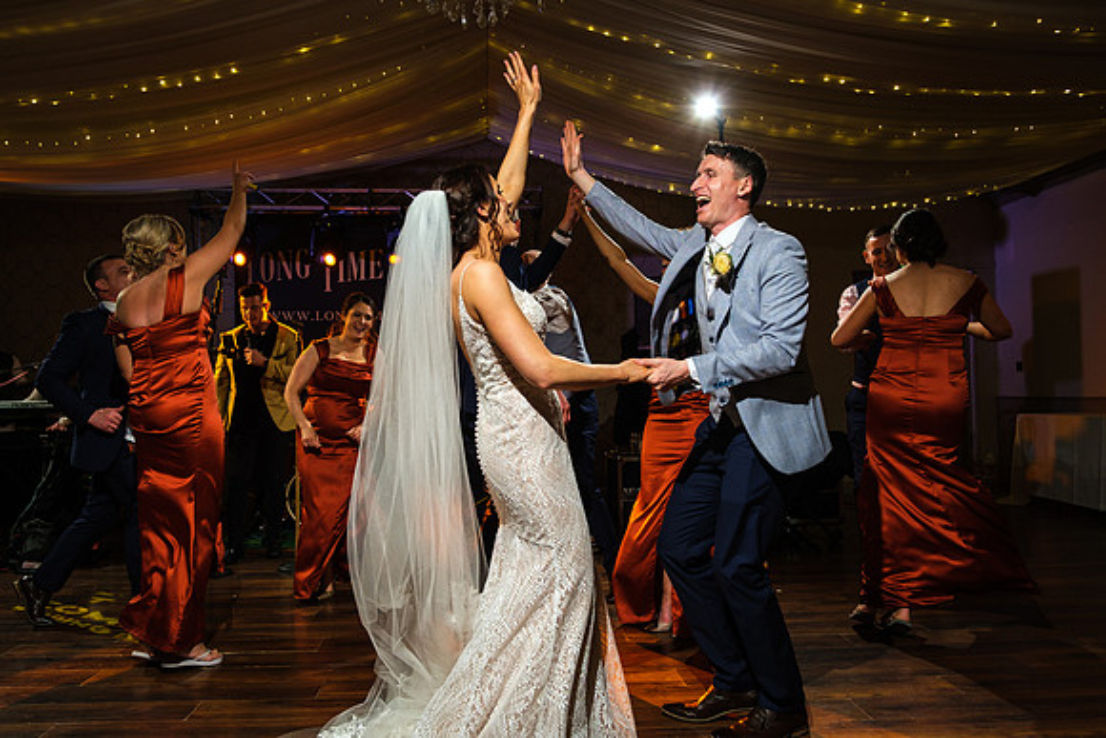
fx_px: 865
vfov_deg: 46.2
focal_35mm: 28
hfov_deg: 65.1
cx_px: 524
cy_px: 366
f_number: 2.8
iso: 800
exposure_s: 1/160
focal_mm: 16
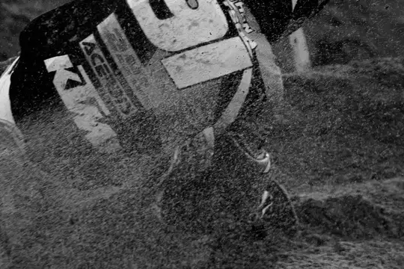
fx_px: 4489
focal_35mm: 400
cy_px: 78
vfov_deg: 3.4
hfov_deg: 5.2
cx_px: 156
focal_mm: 120
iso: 400
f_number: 4.8
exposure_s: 1/1000
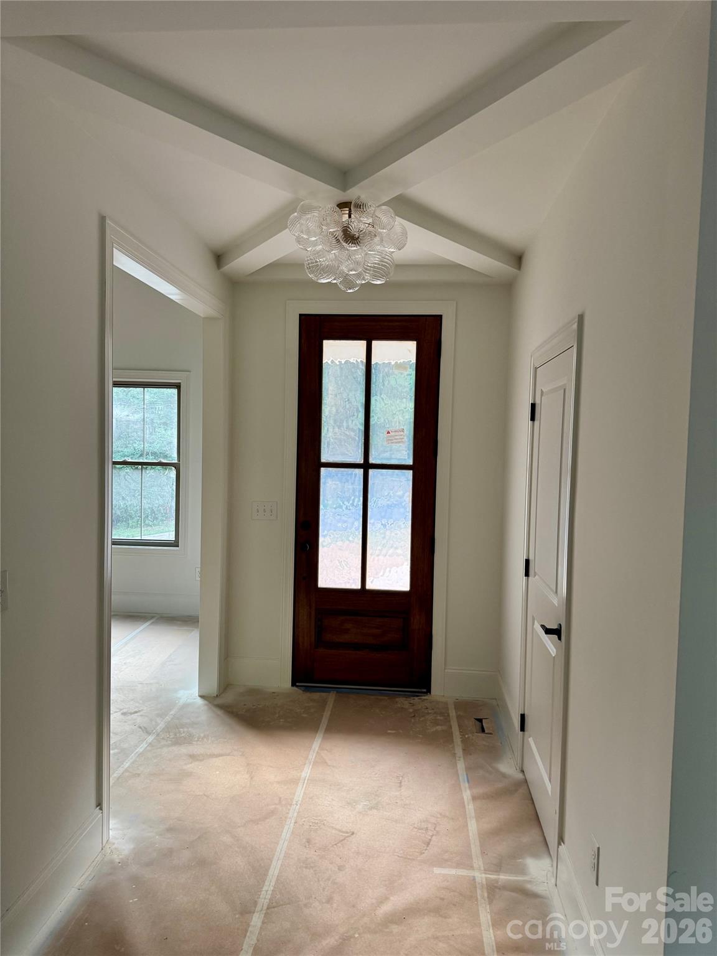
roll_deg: -0.3
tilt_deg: -1.9
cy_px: 478
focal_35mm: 24
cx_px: 358
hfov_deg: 56.8
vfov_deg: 71.6
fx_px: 663
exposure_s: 1/82
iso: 200
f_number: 1.78
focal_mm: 6.76
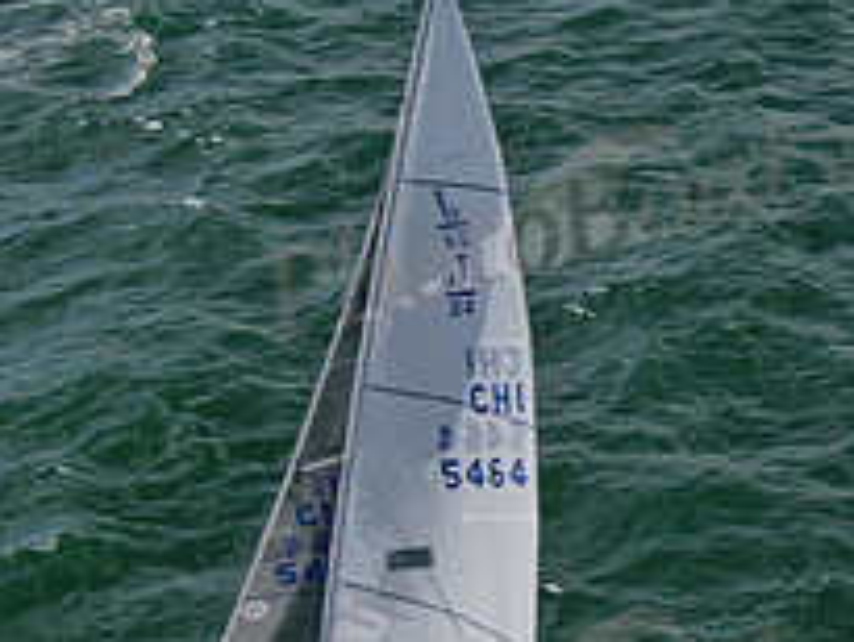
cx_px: 1171
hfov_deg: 13.8
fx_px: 3357
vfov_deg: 10.9
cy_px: 398
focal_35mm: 136
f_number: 3.8
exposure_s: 1/1250
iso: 100
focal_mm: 8.6
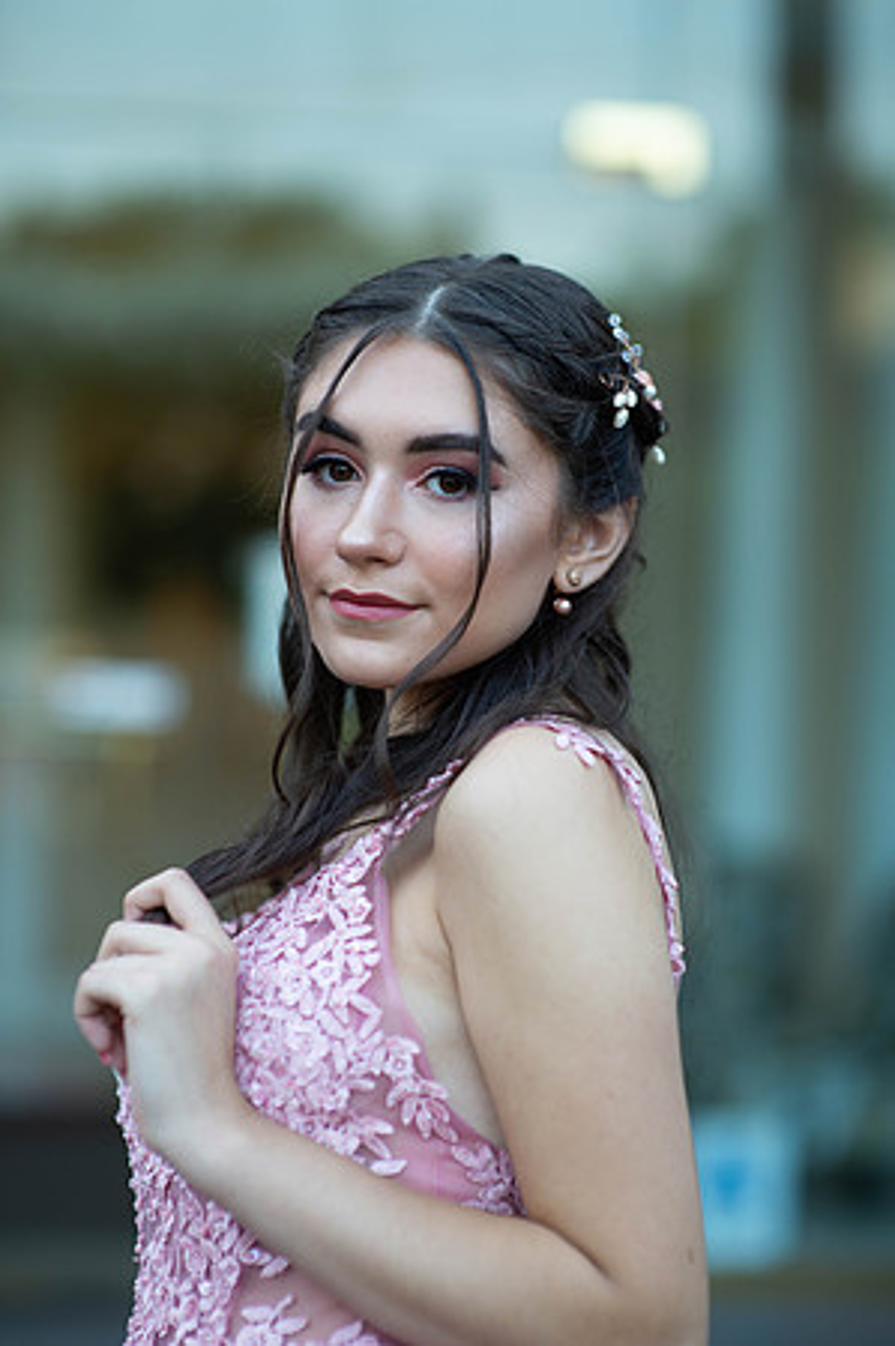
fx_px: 3177
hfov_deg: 16.0
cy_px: 673
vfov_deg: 23.9
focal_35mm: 85
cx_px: 448
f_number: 2
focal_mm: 85
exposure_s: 1/640
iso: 250
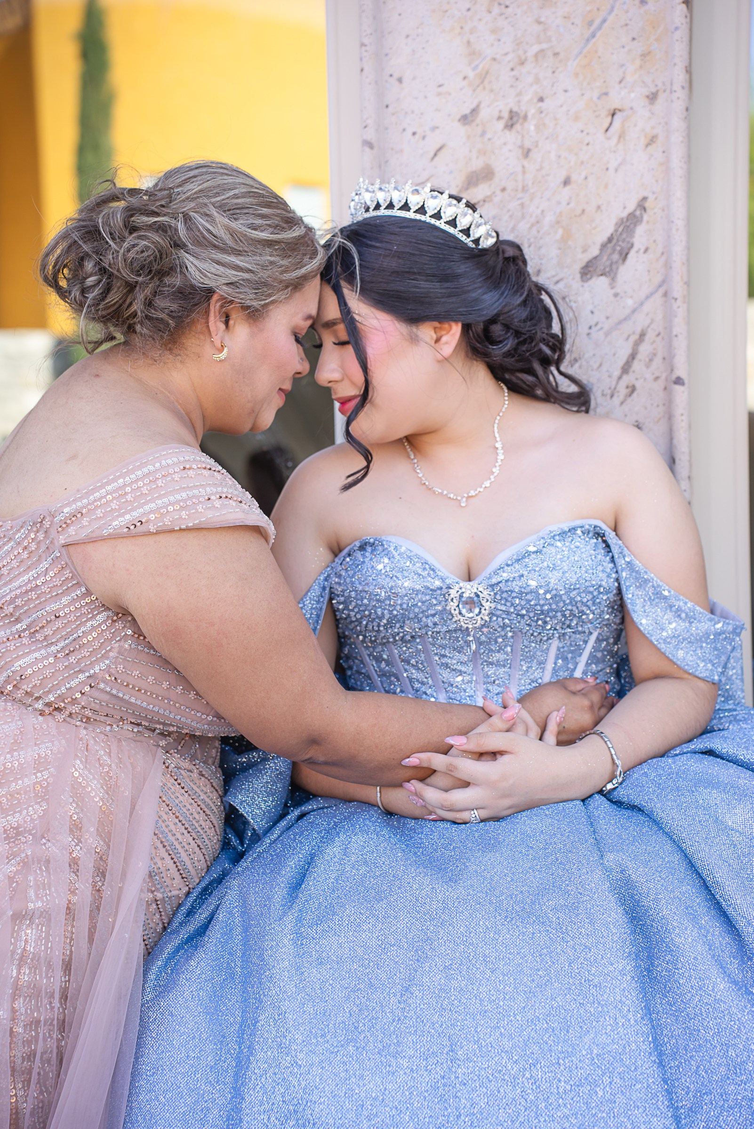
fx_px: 2323
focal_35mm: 74
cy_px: 564
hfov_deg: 18.4
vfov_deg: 27.3
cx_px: 377
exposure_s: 1/160
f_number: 4.5
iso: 250
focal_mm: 74
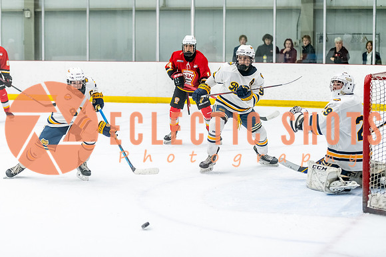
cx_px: 189
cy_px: 124
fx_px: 1006
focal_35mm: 94
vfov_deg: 14.6
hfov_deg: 21.7
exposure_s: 1/800
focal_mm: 86
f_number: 2.8
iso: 3200
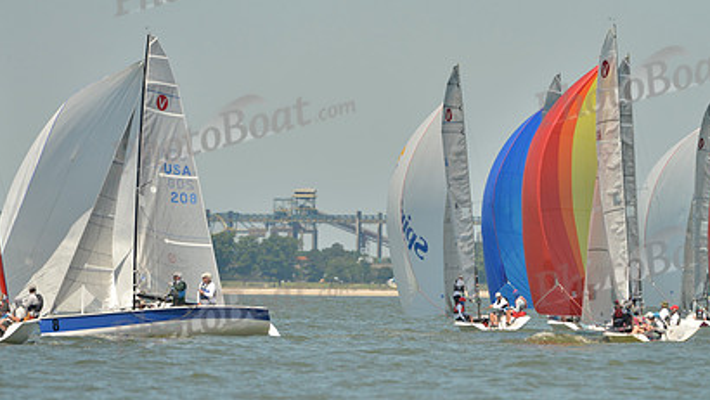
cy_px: 197
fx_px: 11168
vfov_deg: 2.1
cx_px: 447
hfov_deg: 3.6
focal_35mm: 593
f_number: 6.3
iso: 200
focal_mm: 400
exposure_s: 1/1250
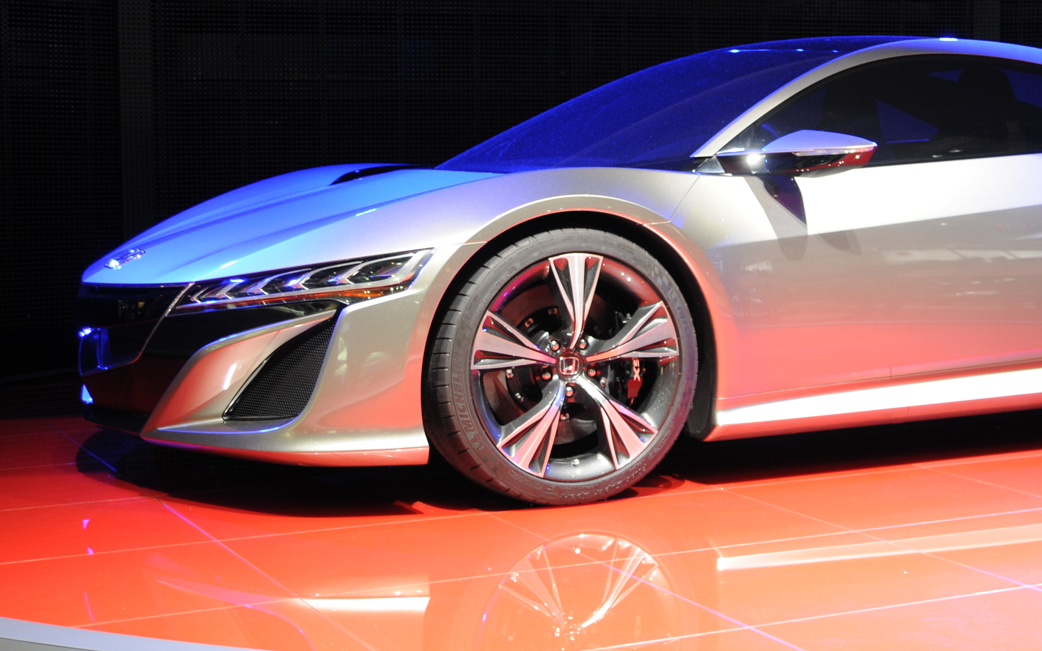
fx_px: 1811
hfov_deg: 31.7
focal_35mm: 64
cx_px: 740
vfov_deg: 20.3
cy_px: 215
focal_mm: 27
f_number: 4.8
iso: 400
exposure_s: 1/90
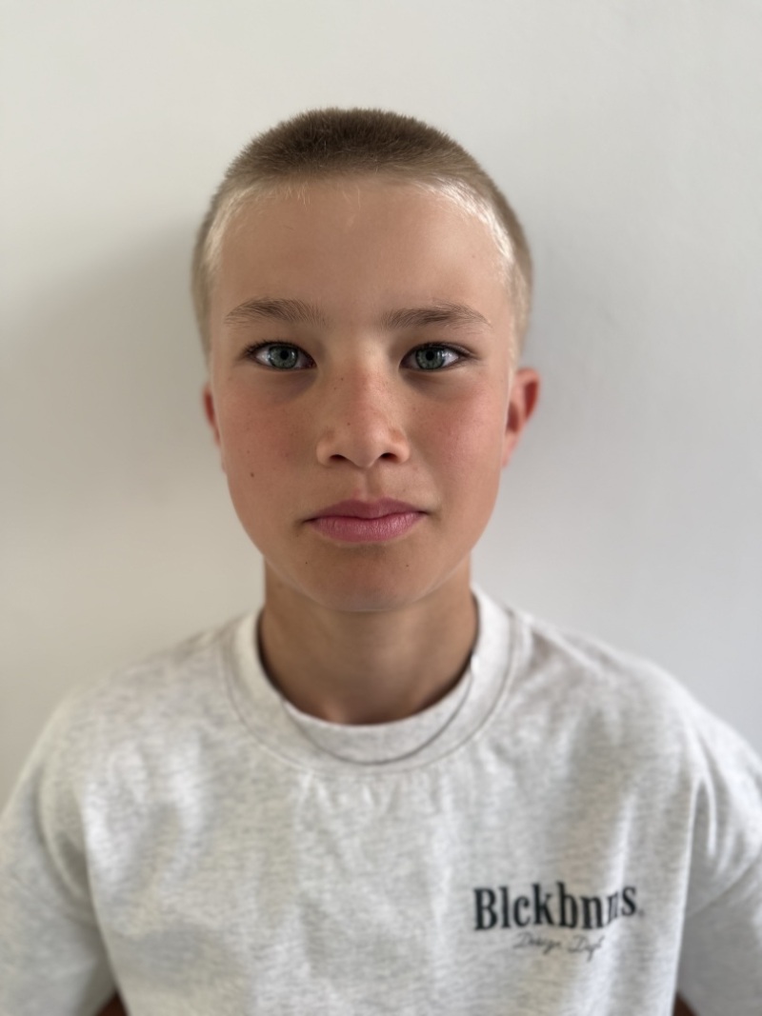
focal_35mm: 24
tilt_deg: -12.2
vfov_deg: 71.6
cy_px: 508
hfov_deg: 56.8
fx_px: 705
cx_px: 381
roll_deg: -0.9
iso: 100
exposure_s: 1/121
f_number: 1.78
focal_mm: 6.76
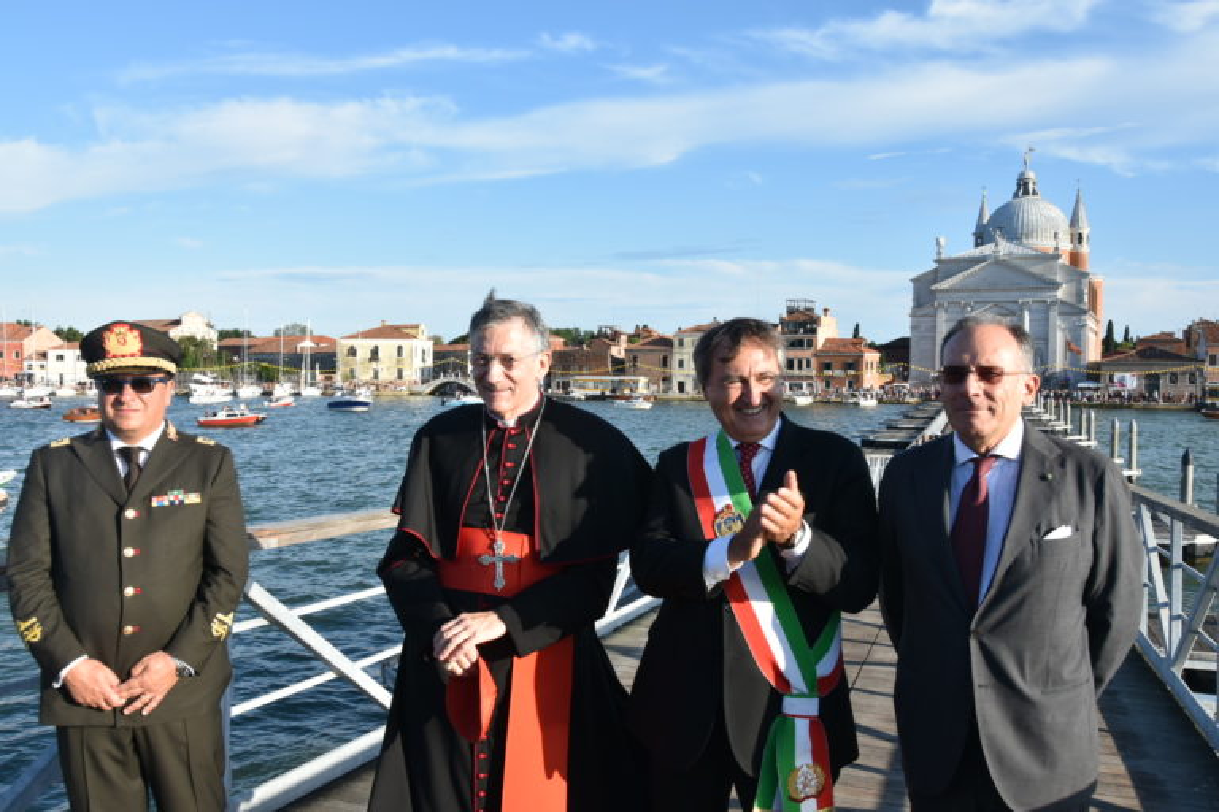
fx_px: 1016
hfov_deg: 61.9
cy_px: 406
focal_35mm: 30
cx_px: 610
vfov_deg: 43.6
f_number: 9
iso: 200
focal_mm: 20
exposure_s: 1/250
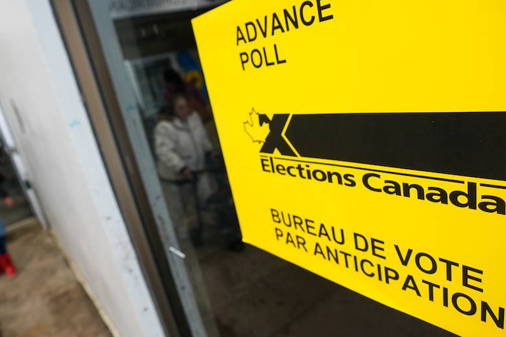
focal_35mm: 25
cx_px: 230
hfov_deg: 71.4
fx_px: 351
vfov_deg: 51.2
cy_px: 184
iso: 125
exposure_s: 1/30
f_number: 2.8
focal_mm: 16
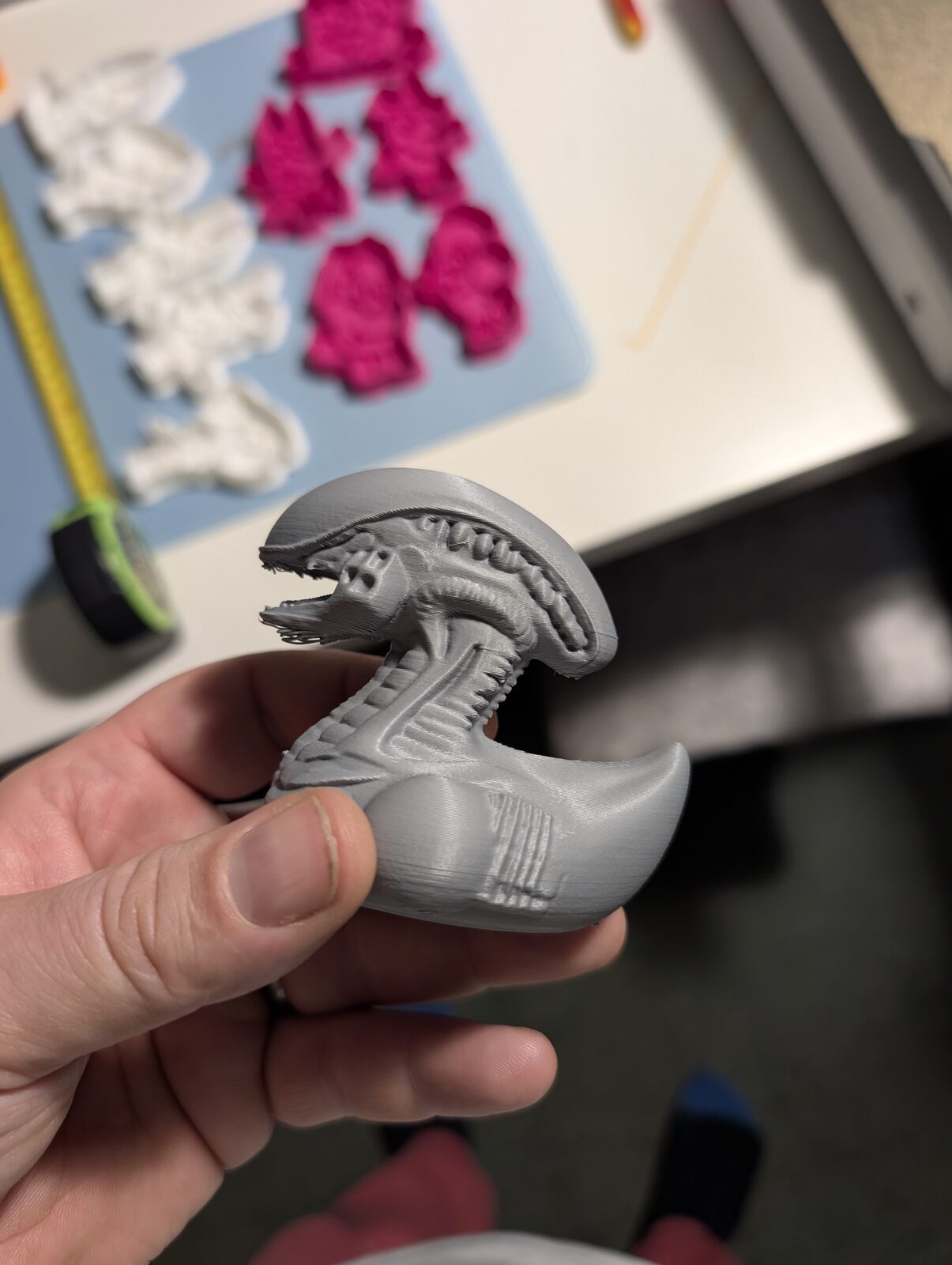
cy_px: 632
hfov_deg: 56.9
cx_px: 476
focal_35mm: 24
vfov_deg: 71.5
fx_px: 878
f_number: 1.68
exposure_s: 1/50
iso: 278
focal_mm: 6.9
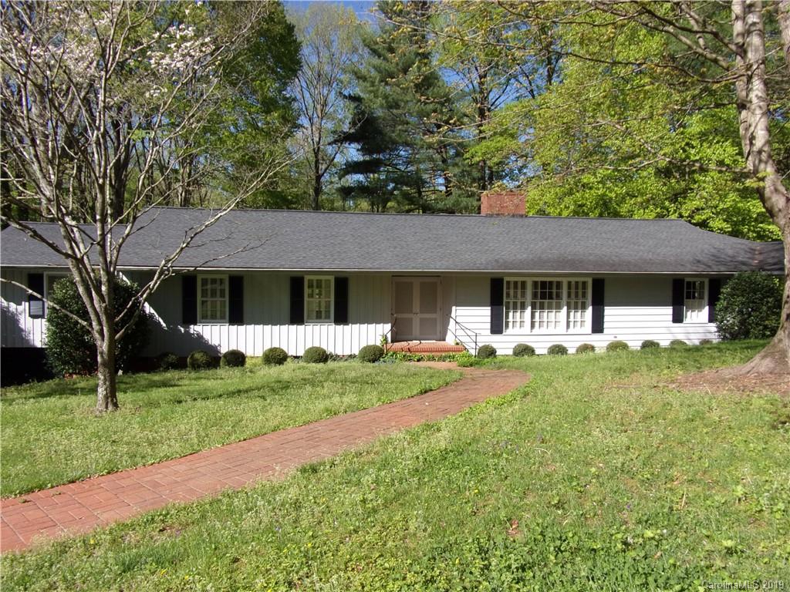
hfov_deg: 71.6
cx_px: 395
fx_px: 548
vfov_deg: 56.8
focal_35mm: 24
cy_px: 296
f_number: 3.3
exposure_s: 1/750
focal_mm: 4.3
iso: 80
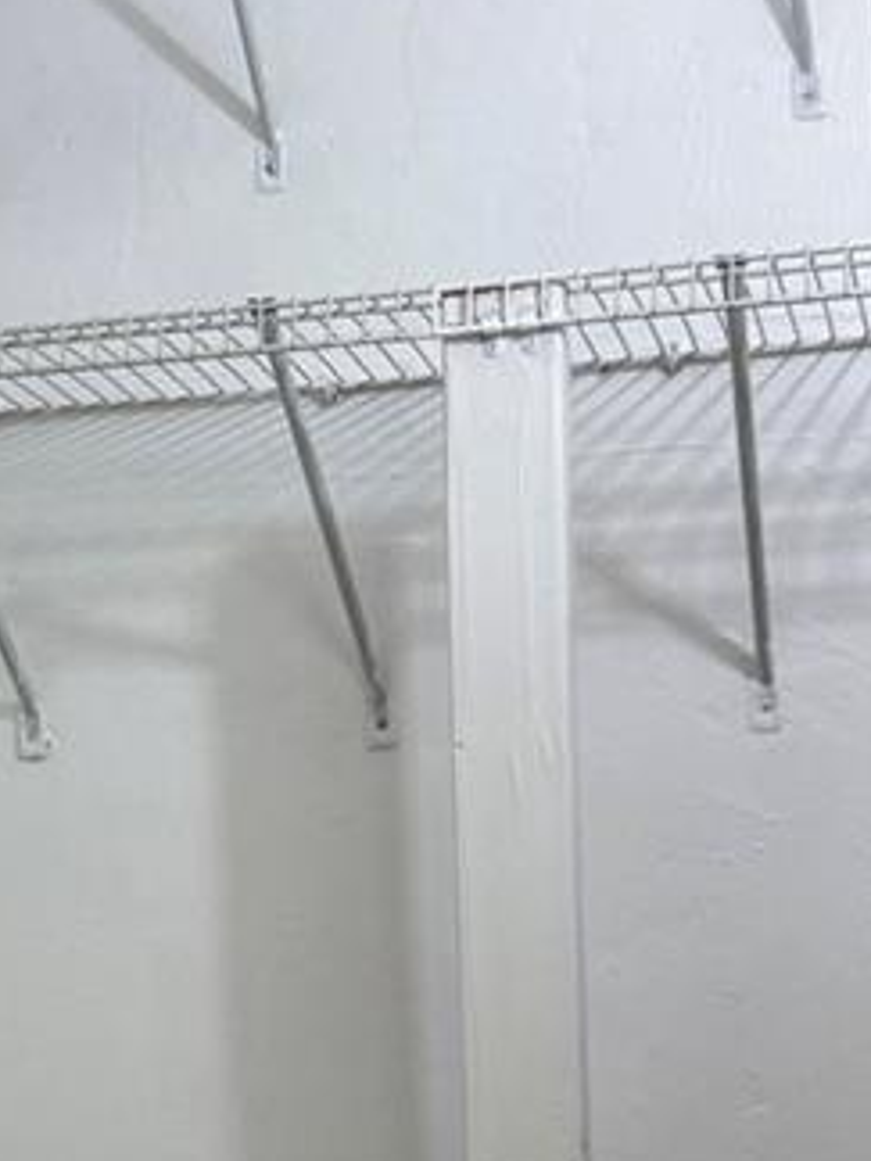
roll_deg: +3.1
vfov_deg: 21.6
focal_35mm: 89
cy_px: 982
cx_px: -147
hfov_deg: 16.0
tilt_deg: -1.4
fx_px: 2986
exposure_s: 1/120
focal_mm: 6.76
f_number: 1.78
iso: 160
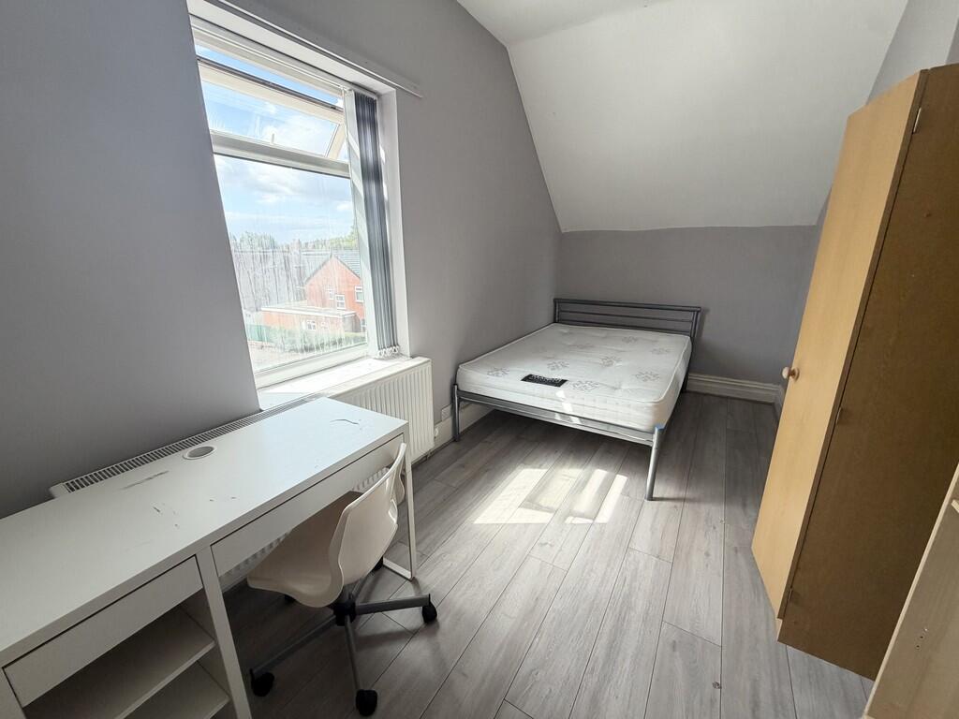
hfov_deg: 102.1
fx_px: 388
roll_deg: +0.8
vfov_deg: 85.7
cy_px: 360
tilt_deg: -15.8
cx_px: 480
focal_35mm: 14
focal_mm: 2.22
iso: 64
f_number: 2.2
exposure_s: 1/215
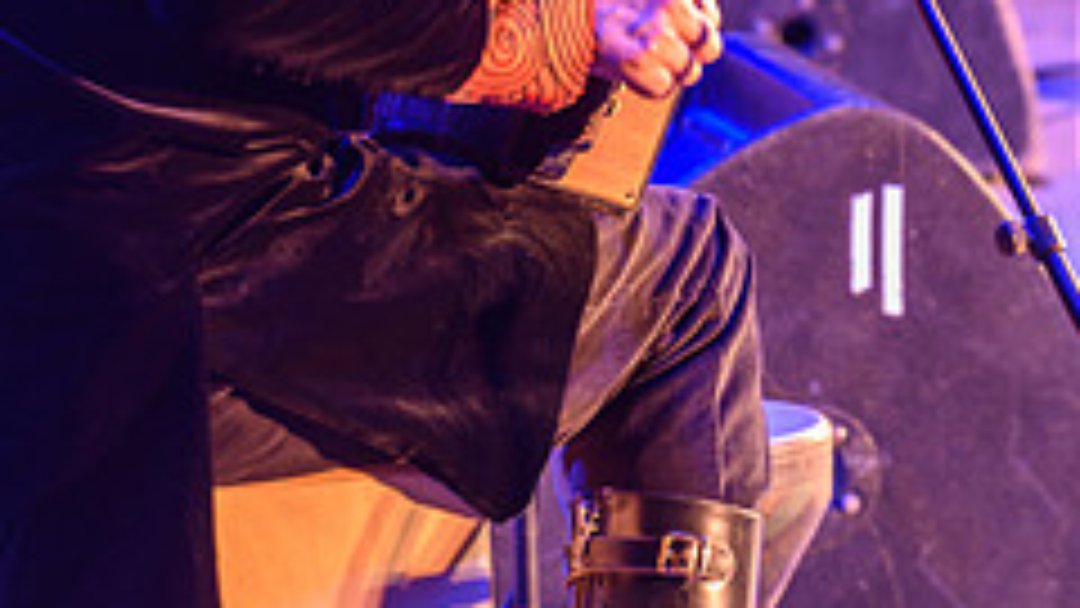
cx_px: 459
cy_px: -270
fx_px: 7875
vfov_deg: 4.4
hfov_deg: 7.8
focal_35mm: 275
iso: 800
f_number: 8
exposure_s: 1/8
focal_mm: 140
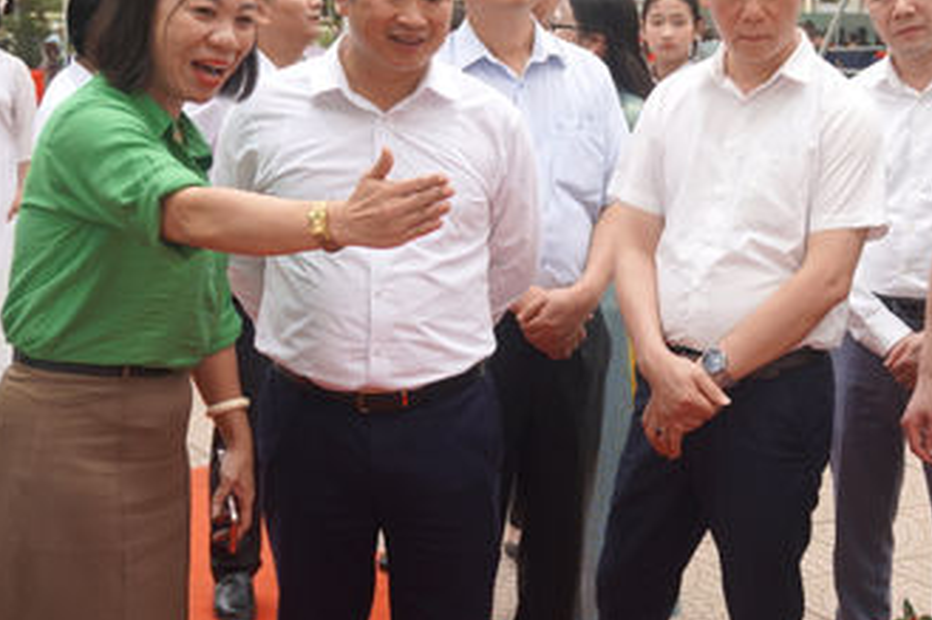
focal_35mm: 69
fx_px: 1785
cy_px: 280
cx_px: 637
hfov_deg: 29.0
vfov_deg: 19.7
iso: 125
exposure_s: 1/160
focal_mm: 28
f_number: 4.5
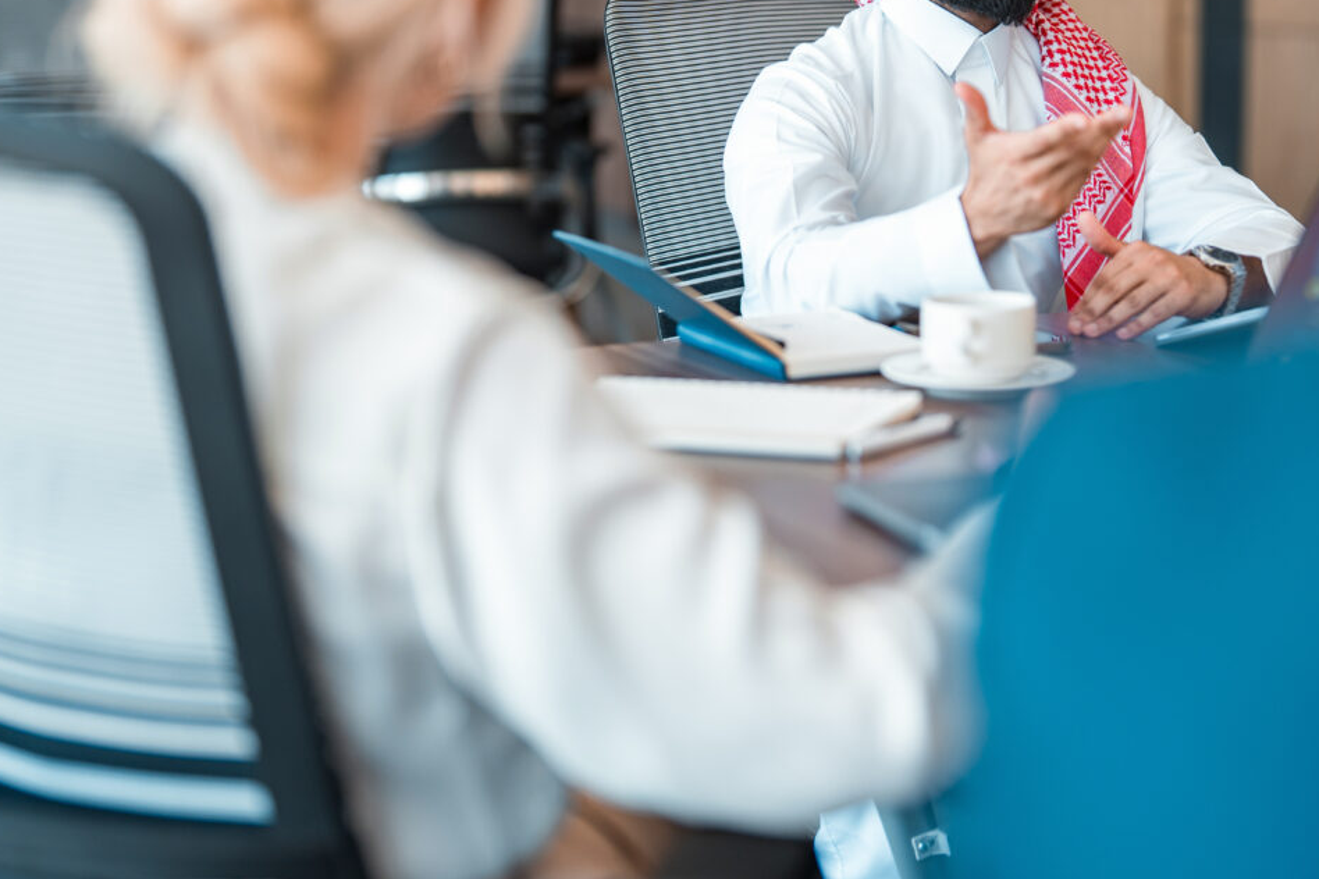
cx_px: 904
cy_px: 280
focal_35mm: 81
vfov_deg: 16.8
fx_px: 2968
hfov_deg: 24.9
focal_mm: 50
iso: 100
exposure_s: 1/250
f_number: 1.2
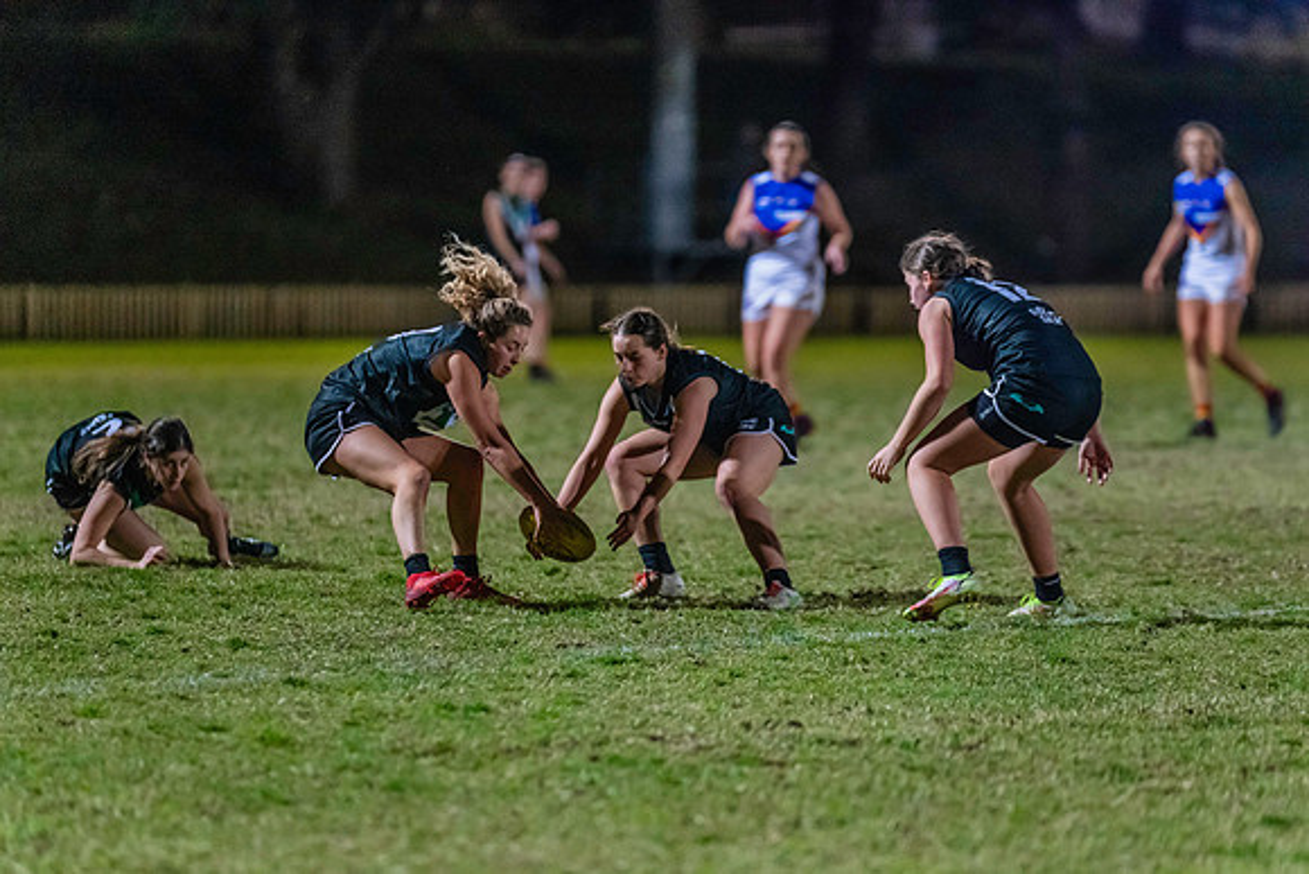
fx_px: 9393
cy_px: 450
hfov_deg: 8.0
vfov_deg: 5.3
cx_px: 676
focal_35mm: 258
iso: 10000
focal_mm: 250
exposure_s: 1/1000
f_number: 2.8
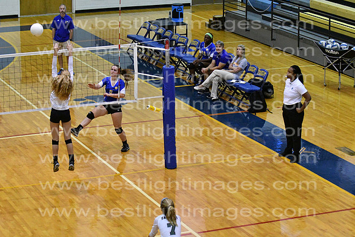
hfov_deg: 9.8
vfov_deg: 6.5
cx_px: 178
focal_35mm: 210
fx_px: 2071
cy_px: 118
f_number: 4
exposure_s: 1/640
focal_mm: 140
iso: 8000
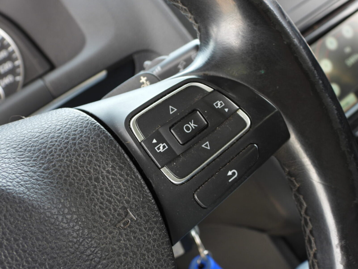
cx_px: 179
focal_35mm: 47
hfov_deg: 40.4
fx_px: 486
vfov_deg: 30.9
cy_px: 134
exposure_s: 1/50
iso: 100
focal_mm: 8.5
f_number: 3.2
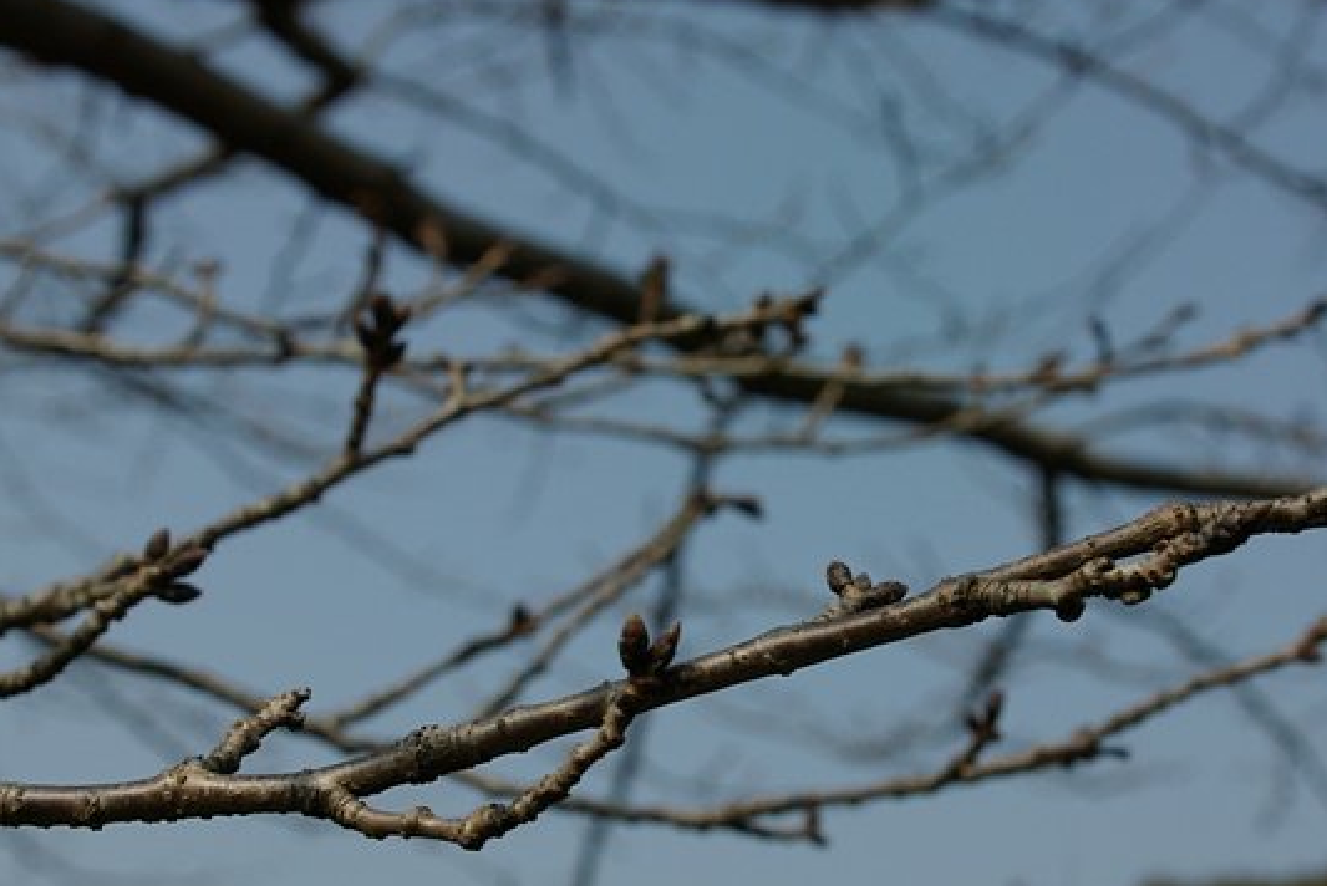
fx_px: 2572
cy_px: 642
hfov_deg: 28.9
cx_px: 752
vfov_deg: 19.4
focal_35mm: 70
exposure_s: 1/800
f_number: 8
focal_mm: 31
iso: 200
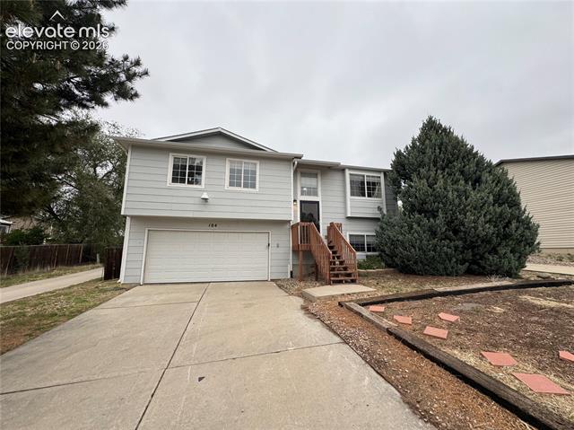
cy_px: 215
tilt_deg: +8.1
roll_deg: -0.3
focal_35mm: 14
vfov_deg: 85.6
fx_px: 232
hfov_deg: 102.1
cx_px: 287
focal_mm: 2.22
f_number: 2.2
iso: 40
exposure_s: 1/297
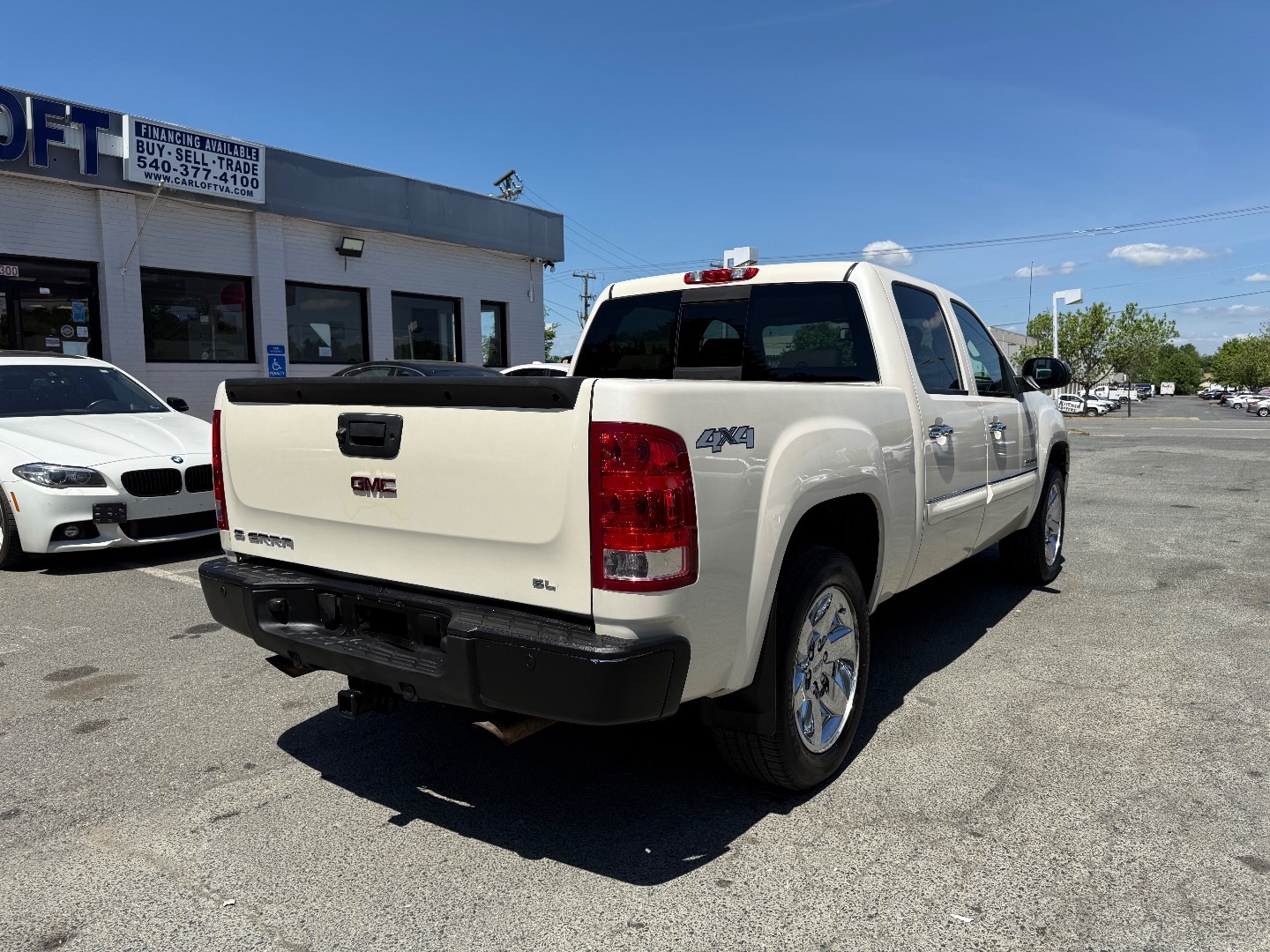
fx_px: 881
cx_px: 635
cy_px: 476
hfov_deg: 71.6
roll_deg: +0.8
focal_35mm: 24
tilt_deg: -5.6
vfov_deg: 56.8
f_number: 1.78
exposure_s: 1/6173
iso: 80
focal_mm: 6.76
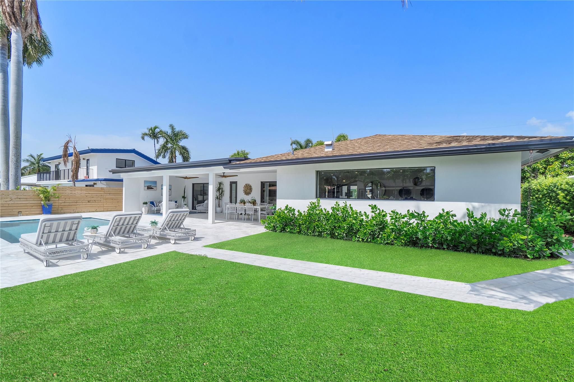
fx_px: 239
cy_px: 191
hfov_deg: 100.4
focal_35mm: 15
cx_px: 287
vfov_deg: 77.3
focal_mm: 10
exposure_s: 1/160
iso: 100
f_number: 11
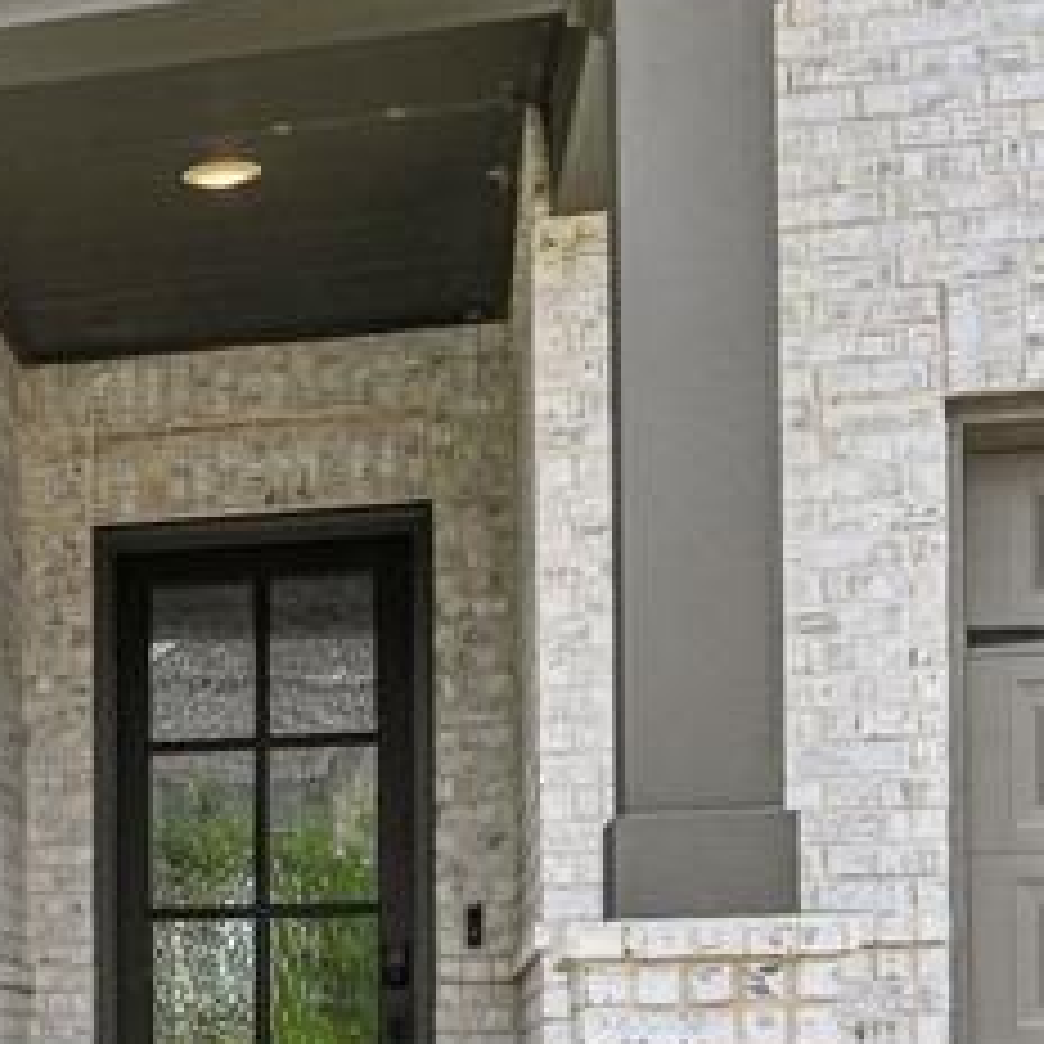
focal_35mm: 75
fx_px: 2559
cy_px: 1058
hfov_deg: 19.1
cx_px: -675
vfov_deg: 22.1
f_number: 8
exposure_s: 1/800
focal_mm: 20
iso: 400
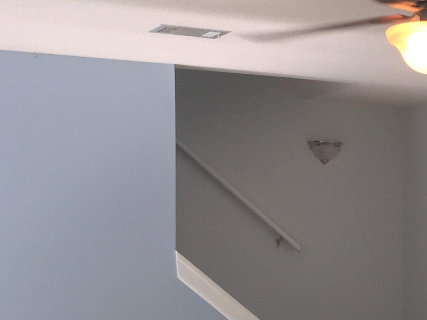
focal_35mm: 86
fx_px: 1061
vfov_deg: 16.9
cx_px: 458
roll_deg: -0.8
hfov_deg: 21.7
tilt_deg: -0.9
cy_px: 285
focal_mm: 4.15
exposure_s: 1/60
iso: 40
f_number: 2.2
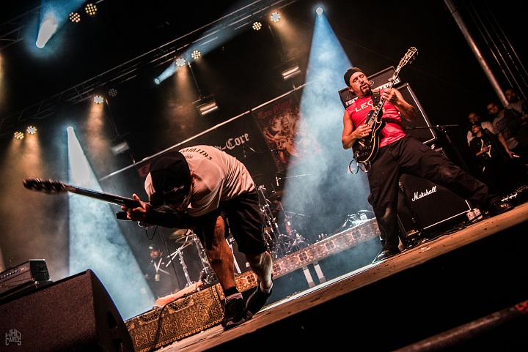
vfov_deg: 38.9
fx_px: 499
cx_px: 264
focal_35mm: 34
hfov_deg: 55.8
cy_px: 176
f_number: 4.5
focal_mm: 34
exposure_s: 1/100
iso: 1600
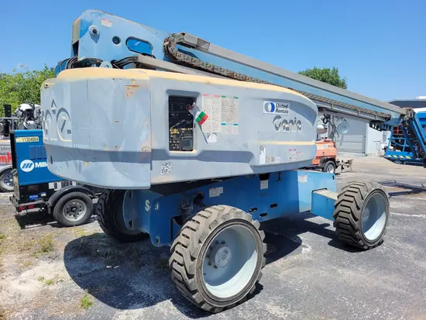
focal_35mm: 26
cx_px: 213
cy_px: 160
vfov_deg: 53.1
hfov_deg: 67.3
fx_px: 320
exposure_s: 1/1910
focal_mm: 5.4
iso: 40
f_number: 1.8
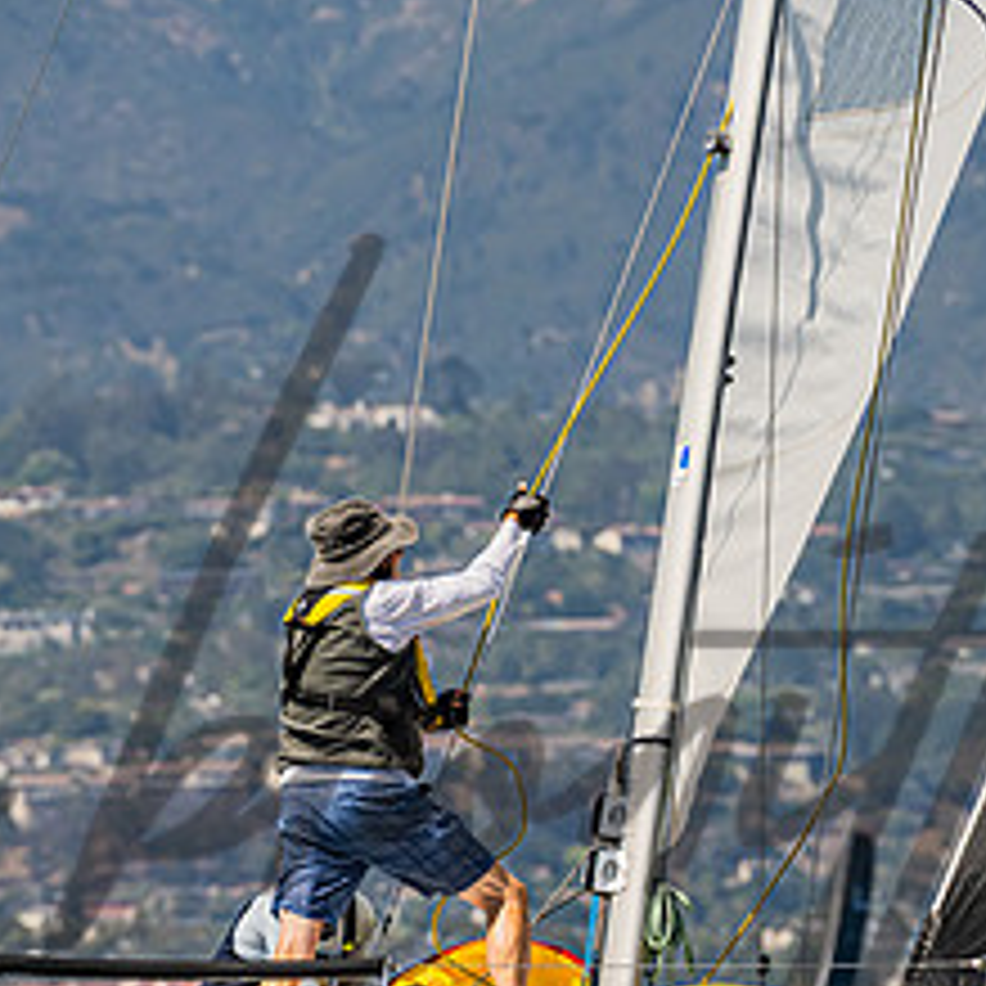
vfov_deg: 2.8
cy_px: 745
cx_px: 428
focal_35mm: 629
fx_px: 20270
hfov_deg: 2.8
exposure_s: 1/2000
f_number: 8
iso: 500
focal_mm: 280
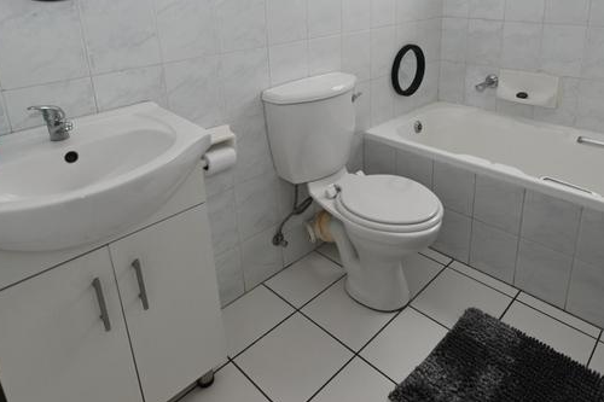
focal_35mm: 24
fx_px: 403
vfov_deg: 50.8
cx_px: 350
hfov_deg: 73.3
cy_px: 100
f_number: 5.6
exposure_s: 1/125
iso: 180
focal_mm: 10
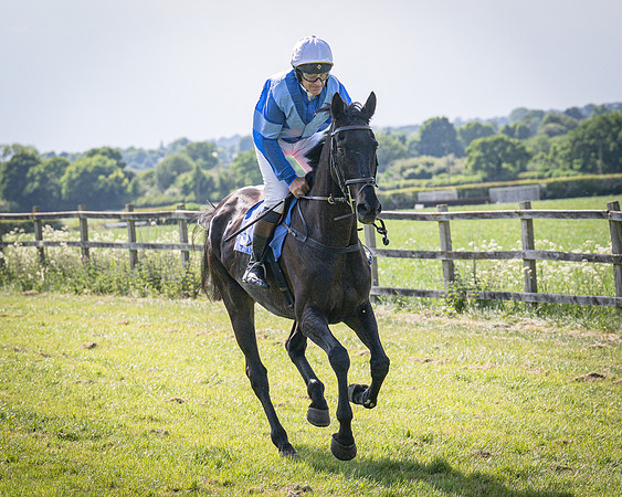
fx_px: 2999
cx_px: 313
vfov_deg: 9.5
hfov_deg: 11.8
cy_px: 228
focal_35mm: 163
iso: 400
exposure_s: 1/3200
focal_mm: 87
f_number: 4
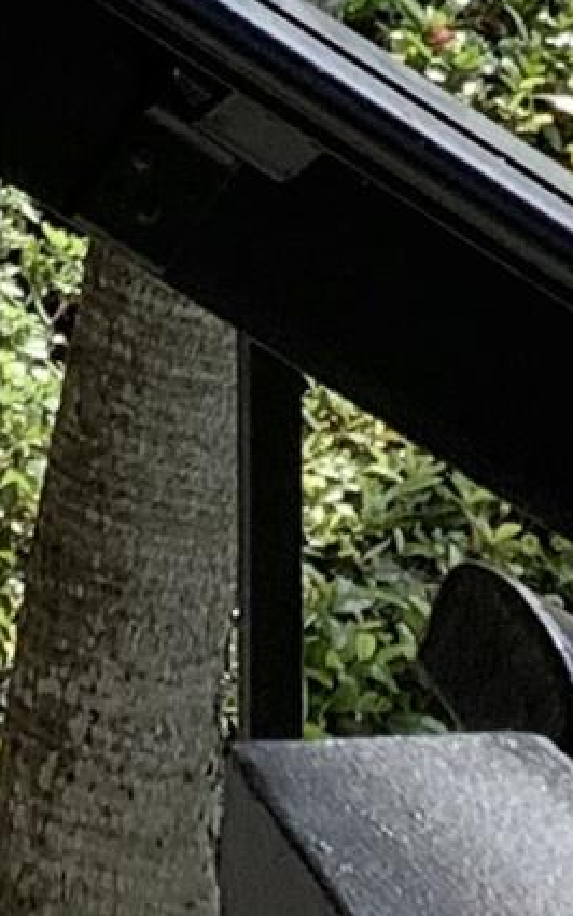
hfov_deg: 5.5
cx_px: -601
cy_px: -1500
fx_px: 5791
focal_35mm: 232
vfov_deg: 8.1
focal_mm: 3.3
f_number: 2.4
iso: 25
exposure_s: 1/267
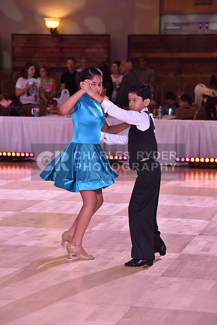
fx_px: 1012
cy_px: 162
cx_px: 108
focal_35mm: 112
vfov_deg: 18.3
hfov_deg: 12.2
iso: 2000
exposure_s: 1/250
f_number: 5.6
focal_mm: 112
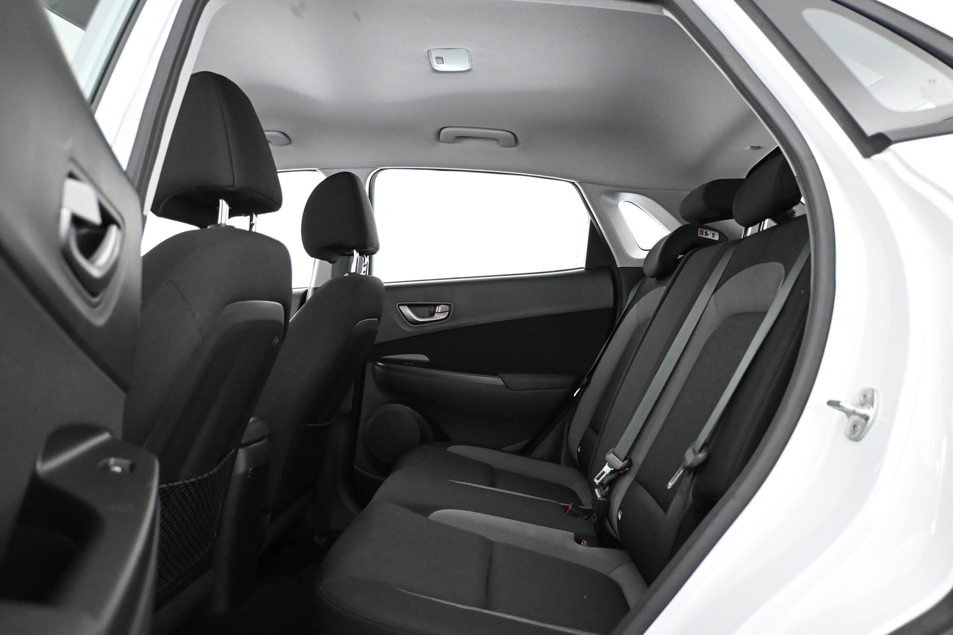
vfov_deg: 44.6
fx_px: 774
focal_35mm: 29
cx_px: 476
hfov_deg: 63.2
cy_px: 318
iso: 6400
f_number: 3.8
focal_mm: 19.5
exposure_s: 1/60
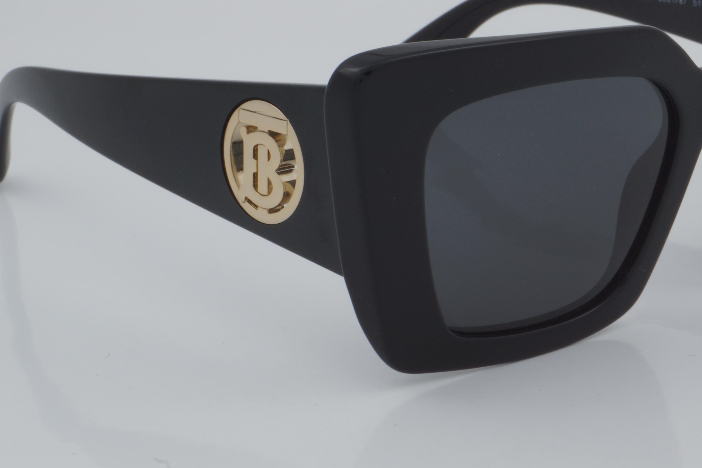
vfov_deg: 12.8
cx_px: 478
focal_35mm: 107
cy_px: 140
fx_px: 2086
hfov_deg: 19.0
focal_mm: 50
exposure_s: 1/4
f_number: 32
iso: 100
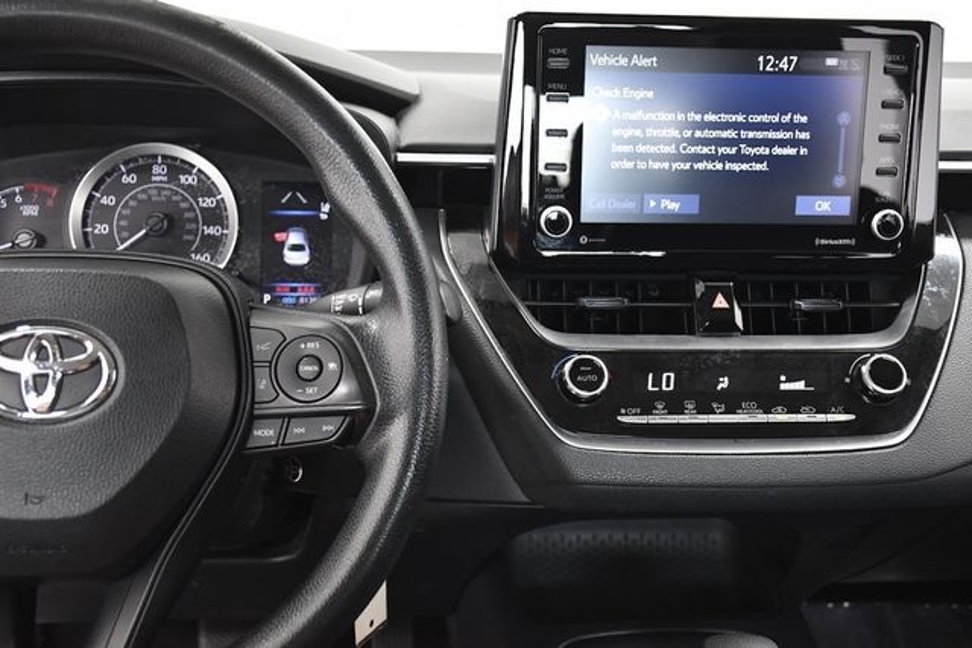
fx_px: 1080
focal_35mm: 40
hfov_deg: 48.4
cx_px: 486
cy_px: 324
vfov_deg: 33.4
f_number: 4
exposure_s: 1/160
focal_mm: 27
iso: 2500
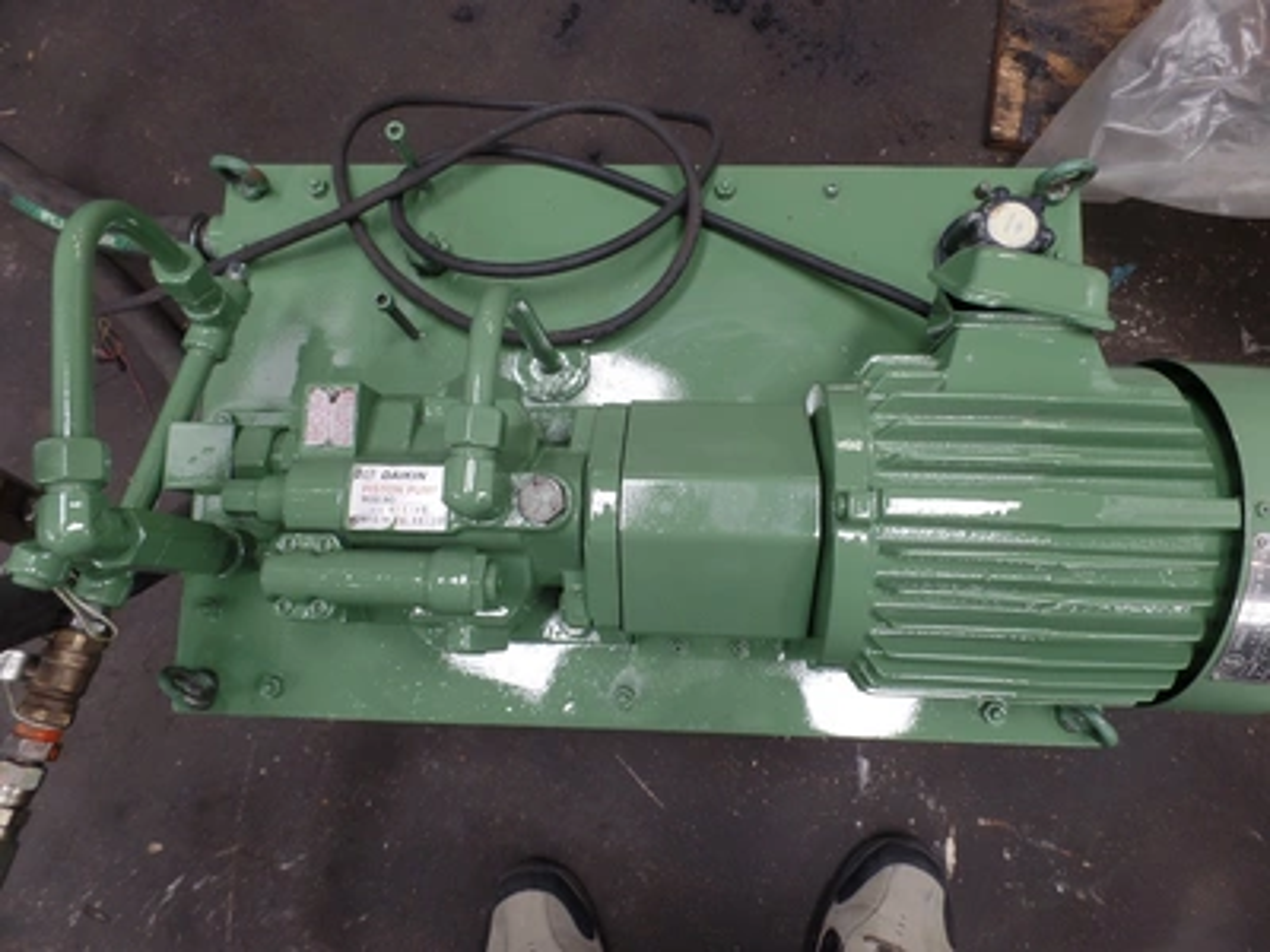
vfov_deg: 58.9
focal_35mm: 23
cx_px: 635
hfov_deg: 73.9
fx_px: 844
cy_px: 476
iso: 80
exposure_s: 1/45
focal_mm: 4.1
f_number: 3.2
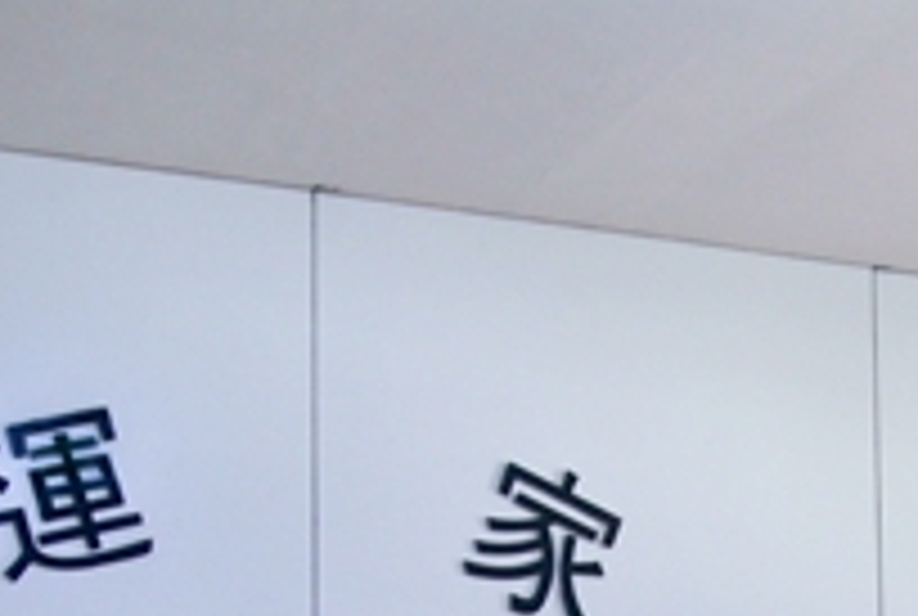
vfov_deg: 9.3
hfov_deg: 14.3
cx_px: 945
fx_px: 3603
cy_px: 1171
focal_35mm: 141
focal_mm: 24
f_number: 2.8
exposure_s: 1/30
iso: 200
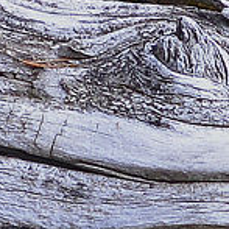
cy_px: 262
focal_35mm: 333
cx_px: 525
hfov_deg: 5.1
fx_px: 2492
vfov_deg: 5.2
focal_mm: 85
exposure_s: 1/640
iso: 400
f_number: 5.6
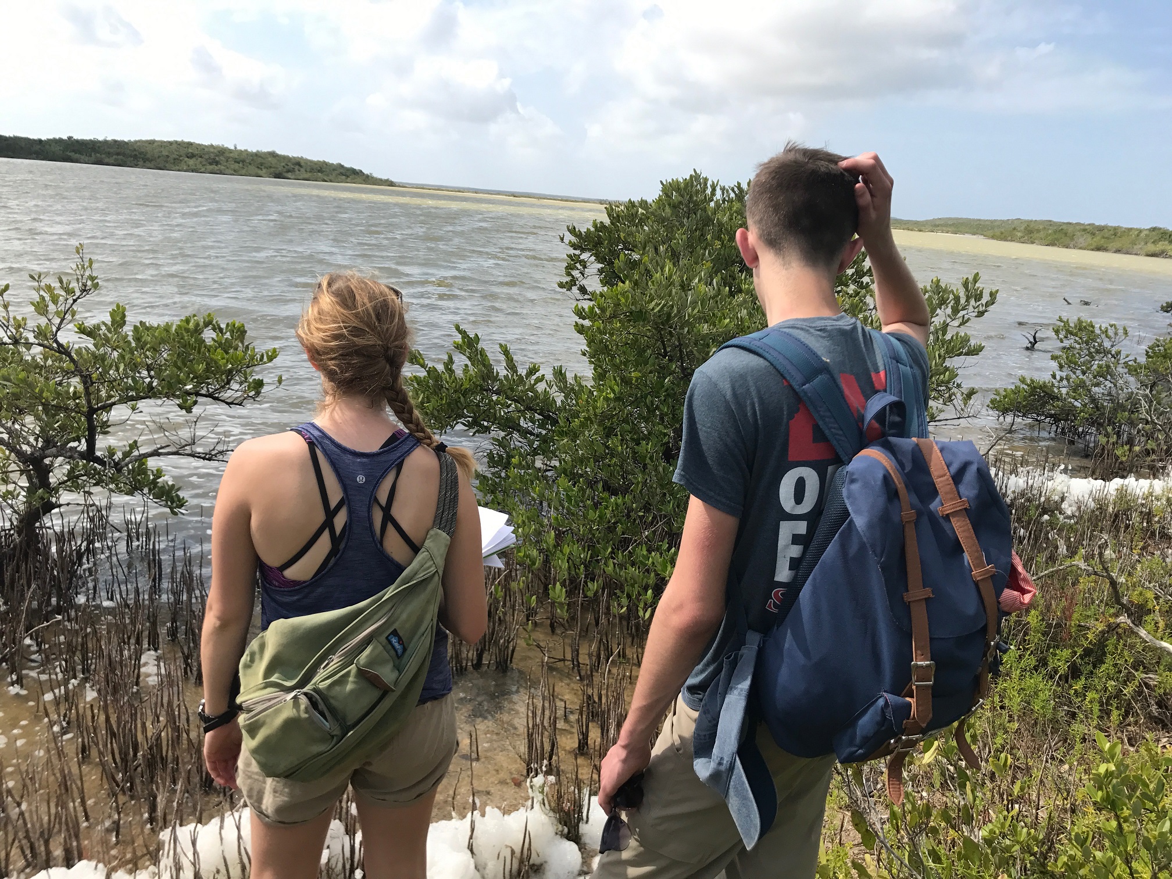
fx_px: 948
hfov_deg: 63.4
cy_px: 440
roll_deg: -5.1
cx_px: 586
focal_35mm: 28
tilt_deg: -15.1
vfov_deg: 49.7
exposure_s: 1/1429
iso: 20
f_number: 1.8
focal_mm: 3.99
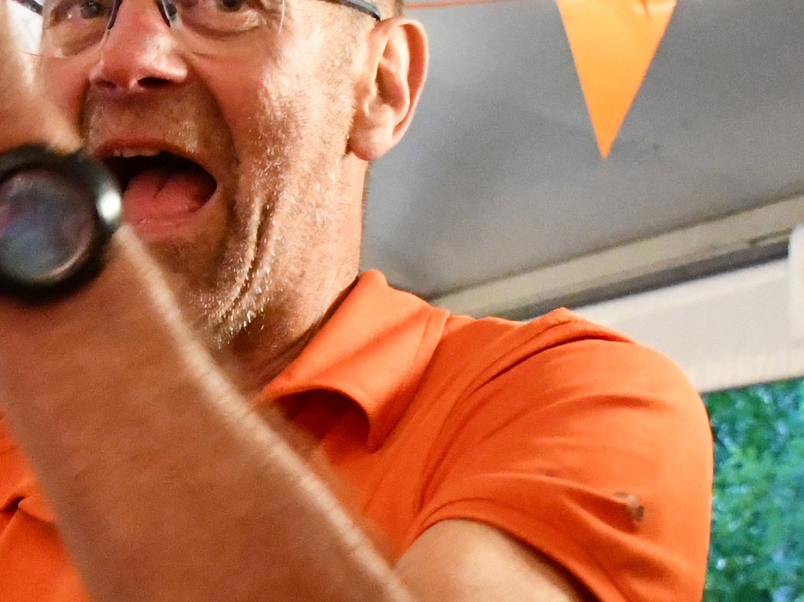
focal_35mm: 119
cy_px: 494
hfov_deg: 16.1
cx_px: -56
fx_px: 2763
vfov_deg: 12.4
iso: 12800
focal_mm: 22
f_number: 4.5
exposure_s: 1/160
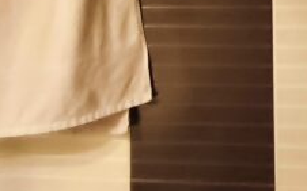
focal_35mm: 72
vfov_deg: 15.9
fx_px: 602
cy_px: -129
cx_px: 321
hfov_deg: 26.7
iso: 640
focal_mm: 1.91
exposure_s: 1/25
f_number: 2.2
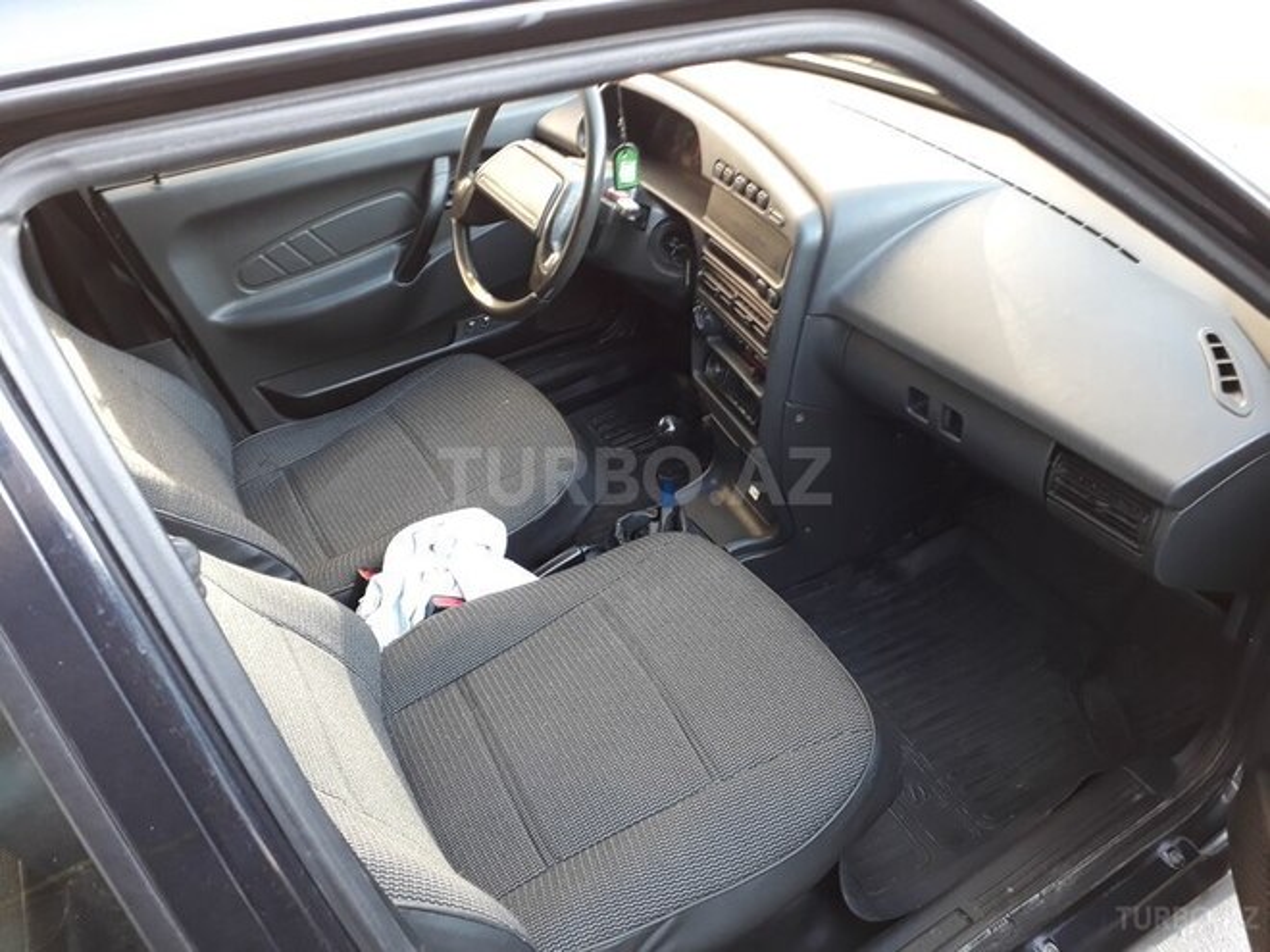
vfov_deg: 51.4
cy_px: 476
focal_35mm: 27
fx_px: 991
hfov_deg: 65.3
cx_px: 635
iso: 80
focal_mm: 3.6
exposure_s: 1/33
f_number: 1.9
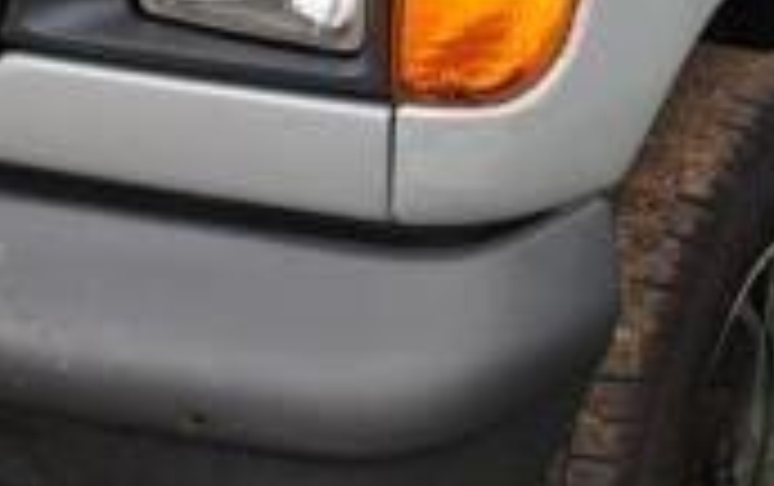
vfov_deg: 8.9
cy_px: -353
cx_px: 176
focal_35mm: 142
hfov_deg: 14.6
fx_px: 2999
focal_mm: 20
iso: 100
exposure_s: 1/160
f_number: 6.3
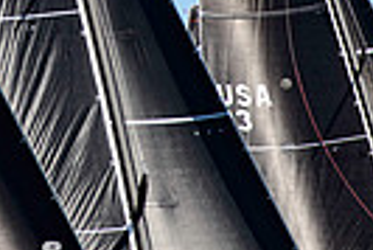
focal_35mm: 870
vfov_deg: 1.6
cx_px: -73
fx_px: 9024
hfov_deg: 2.4
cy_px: -240
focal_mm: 200
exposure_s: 1/1600
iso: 250
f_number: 5.6
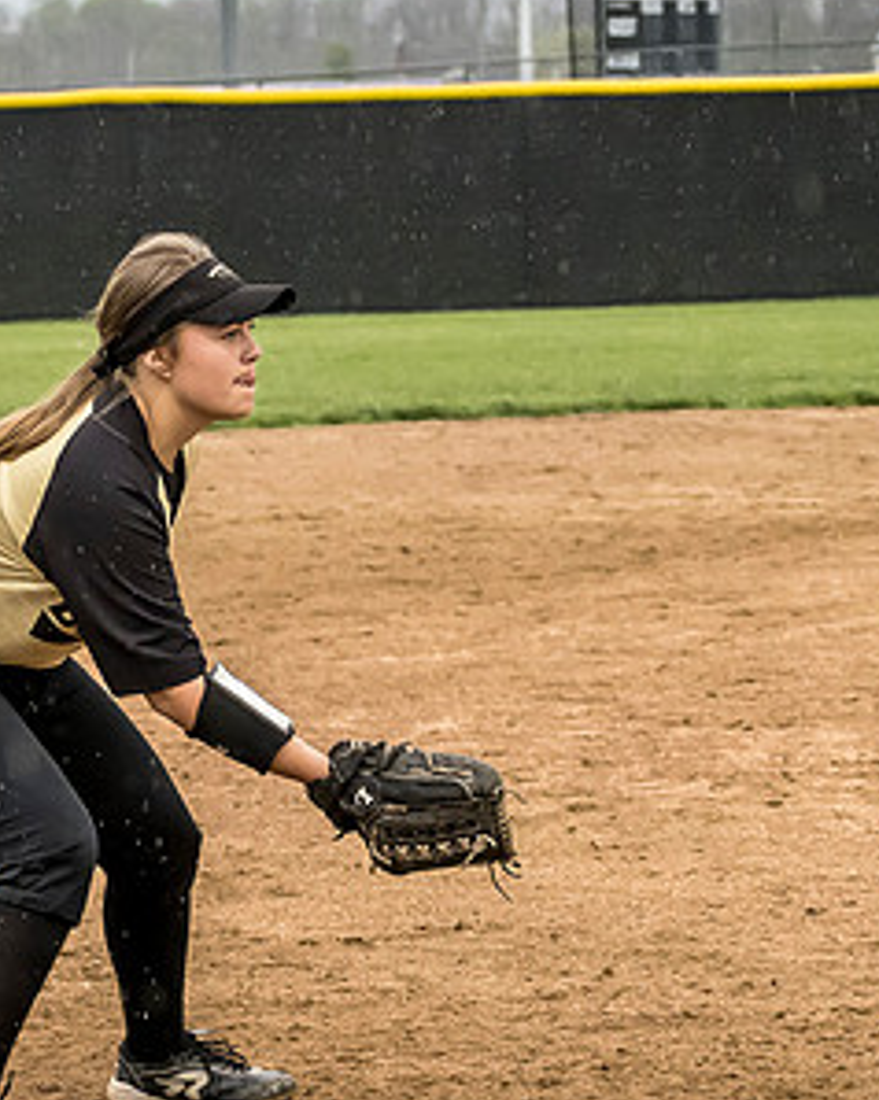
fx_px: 7975
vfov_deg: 7.9
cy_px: 528
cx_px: 88
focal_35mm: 245
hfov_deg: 6.3
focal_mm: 50
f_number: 4
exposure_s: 1/1000
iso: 1600
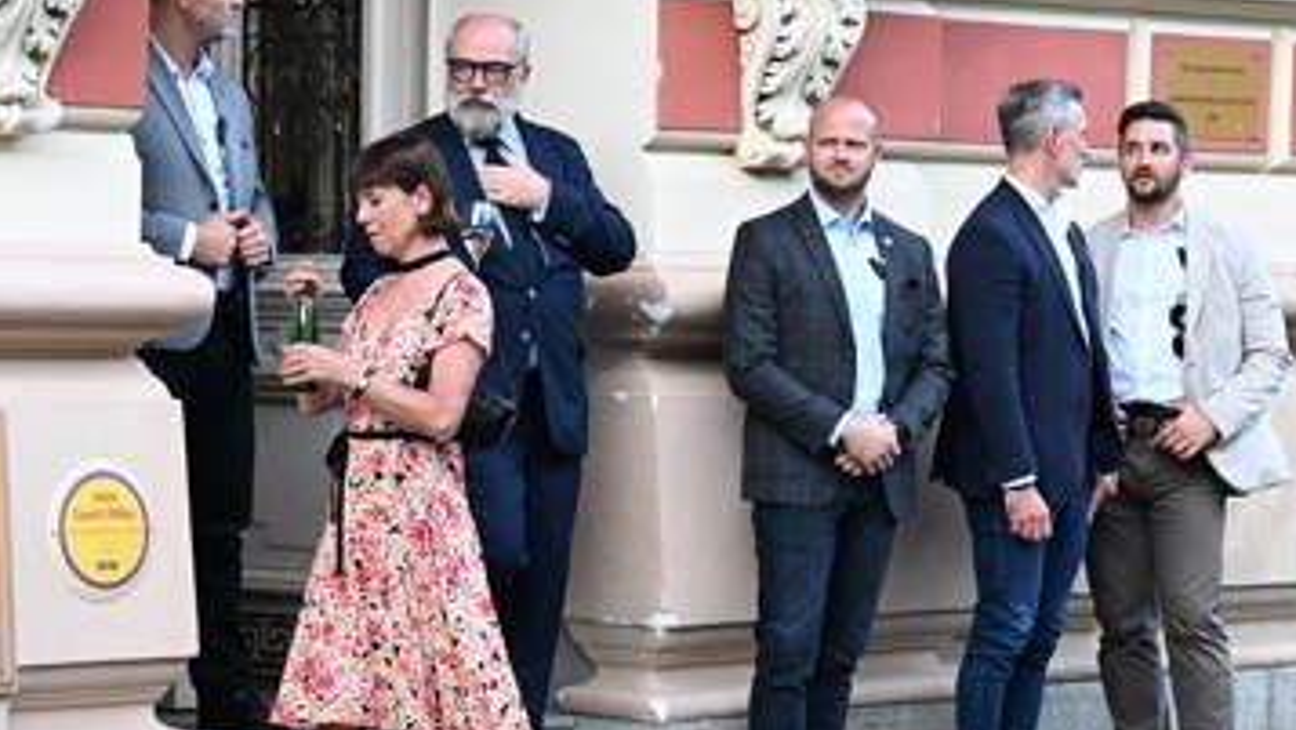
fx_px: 5293
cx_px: 548
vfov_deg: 7.9
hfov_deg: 14.0
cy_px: 534
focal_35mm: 154
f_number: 4.5
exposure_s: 1/500
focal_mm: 76
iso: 2500
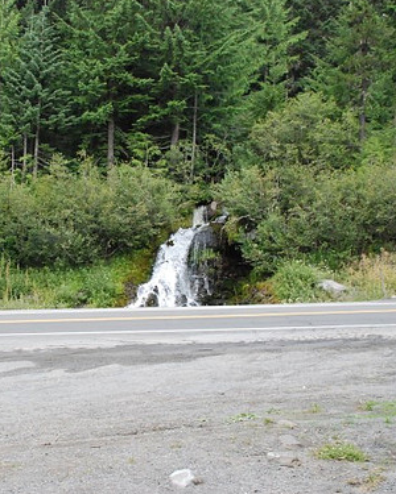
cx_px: 103
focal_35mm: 48
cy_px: 247
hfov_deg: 31.0
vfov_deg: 38.8
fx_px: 703
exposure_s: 1/800
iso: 1600
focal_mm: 22
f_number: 4
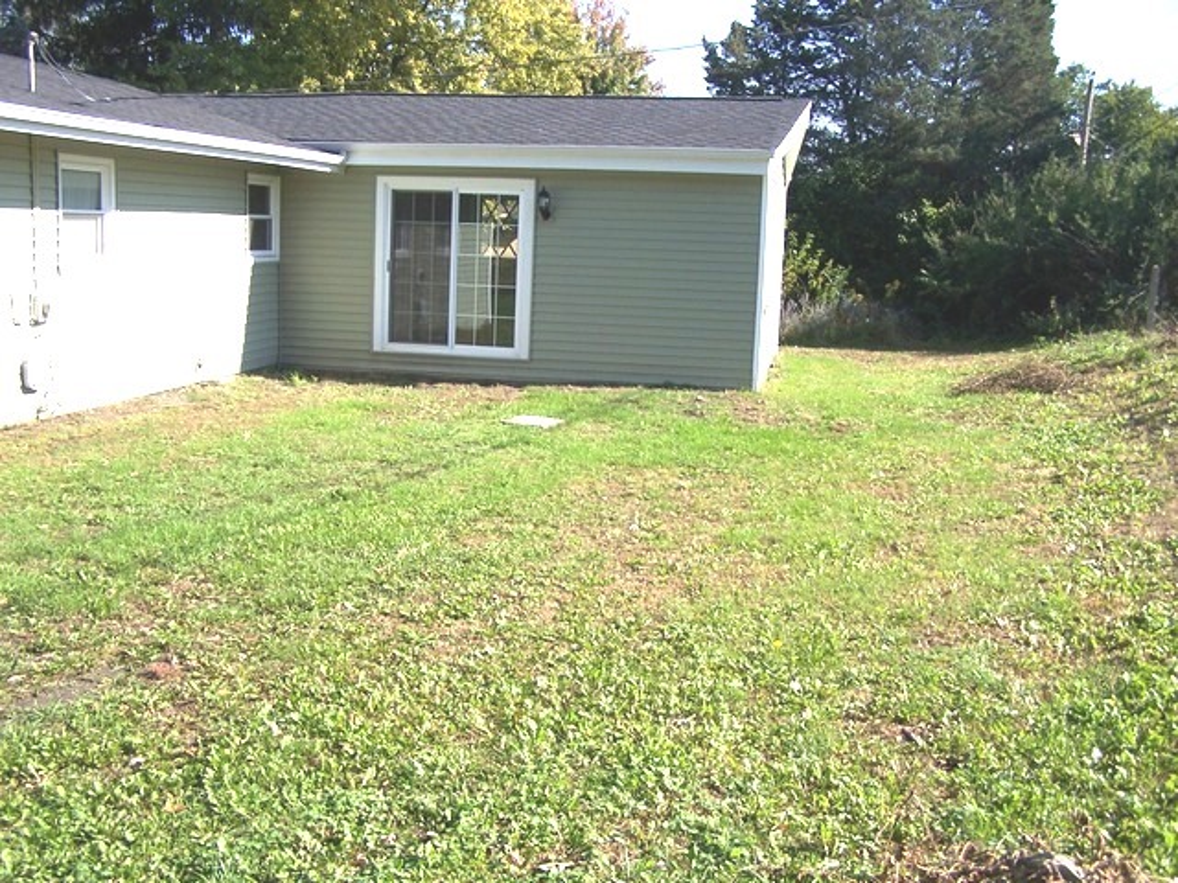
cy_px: 442
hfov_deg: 49.0
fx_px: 1293
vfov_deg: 37.7
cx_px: 589
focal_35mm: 38
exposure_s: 1/1000
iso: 80
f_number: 2.8
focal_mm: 6.3
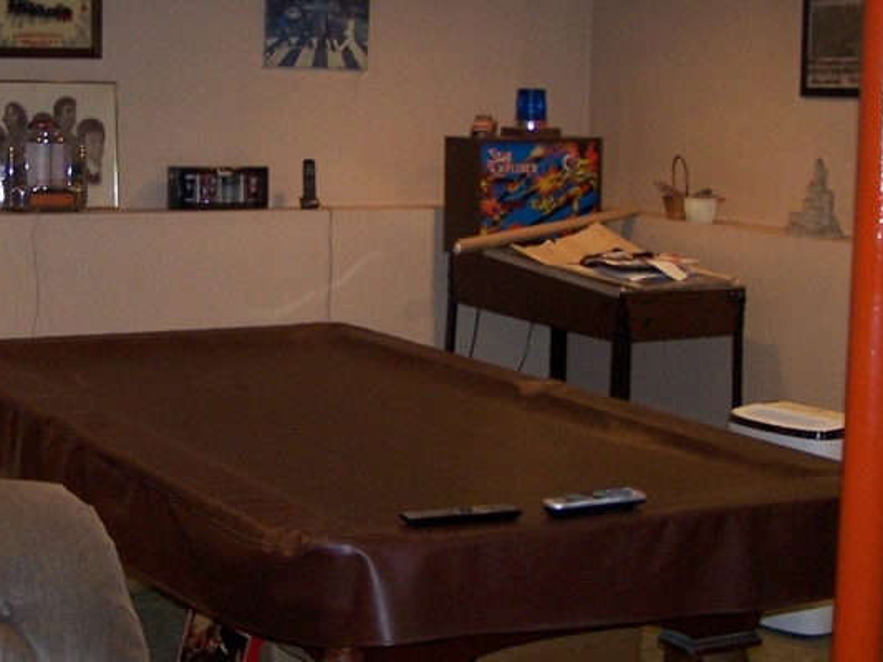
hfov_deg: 26.6
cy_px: 238
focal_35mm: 73
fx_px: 1863
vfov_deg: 20.1
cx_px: 328
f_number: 2.8
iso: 140
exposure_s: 1/60
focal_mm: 6.3
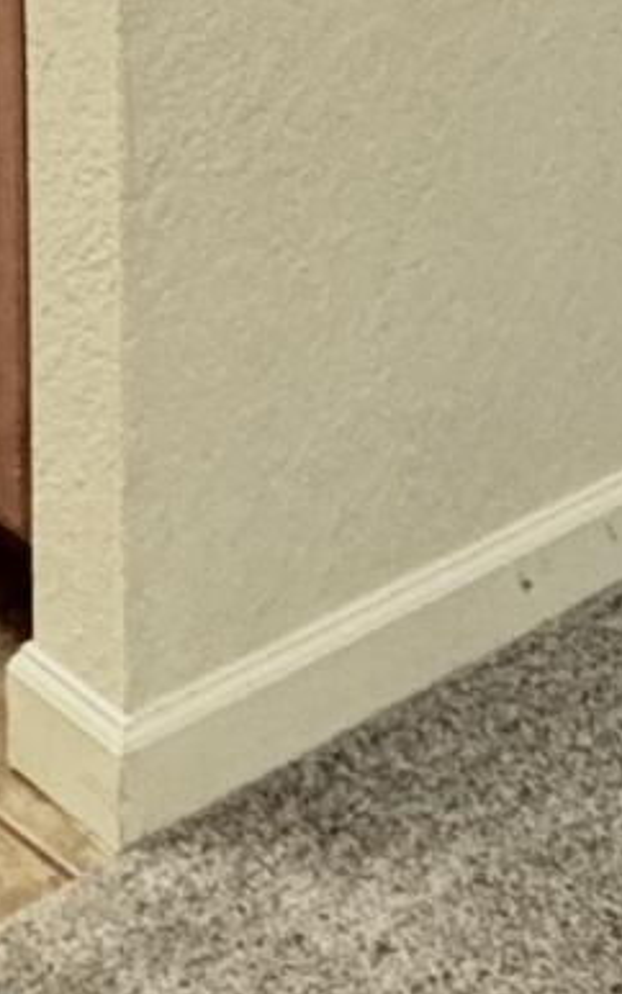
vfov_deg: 14.8
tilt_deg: -2.3
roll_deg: +0.8
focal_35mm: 115
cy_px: -1002
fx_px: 3118
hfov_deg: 11.1
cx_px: 833
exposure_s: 1/60
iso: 250
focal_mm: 2.22
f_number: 2.2
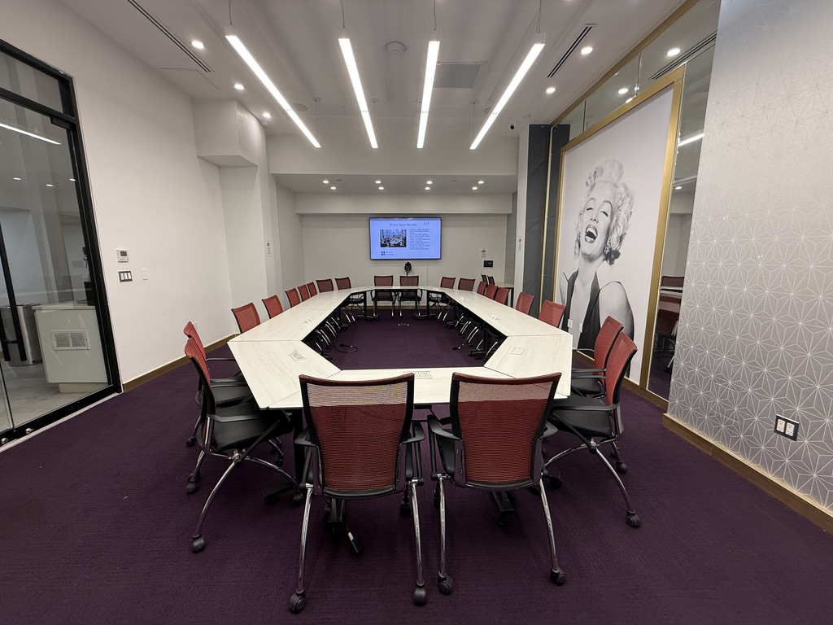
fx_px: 337
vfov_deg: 85.7
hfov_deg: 102.1
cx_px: 416
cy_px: 312
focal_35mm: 14
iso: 80
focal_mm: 2.22
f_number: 2.2
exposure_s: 1/120
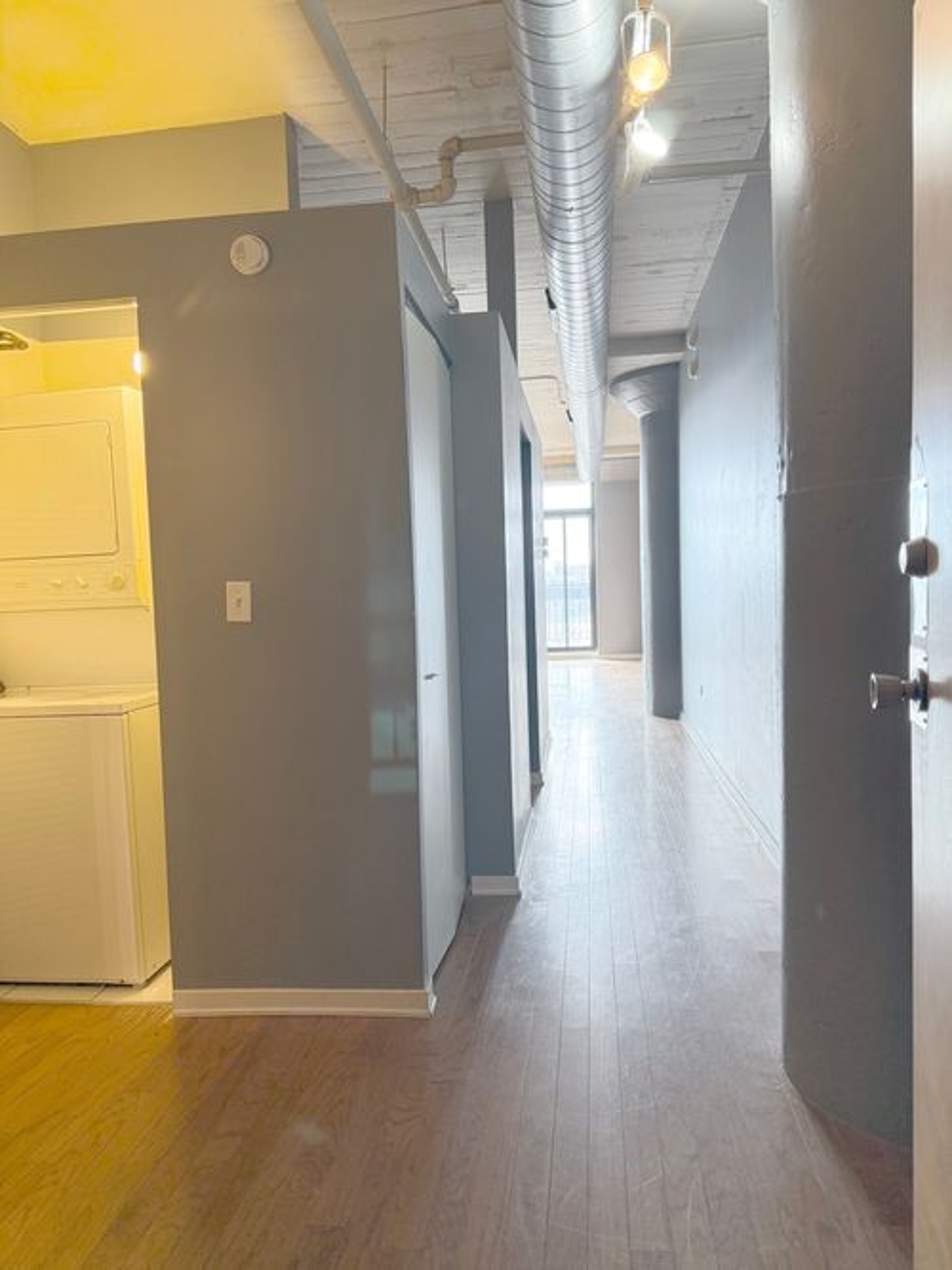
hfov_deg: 56.8
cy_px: 635
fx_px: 880
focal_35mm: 24
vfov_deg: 71.6
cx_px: 476
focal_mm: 6.76
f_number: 1.78
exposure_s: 1/120
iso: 250
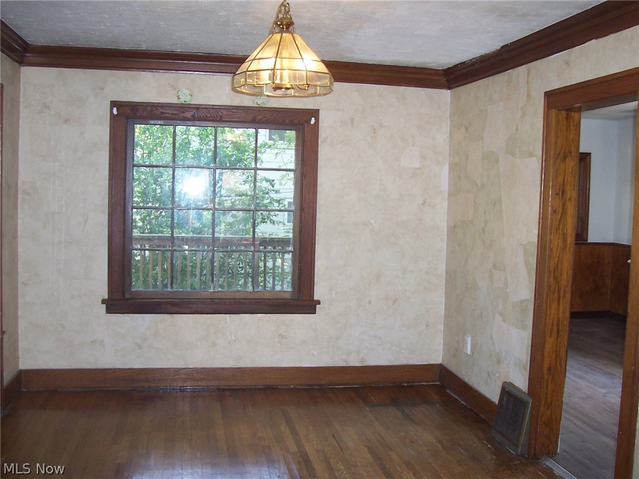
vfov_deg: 38.7
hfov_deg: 50.1
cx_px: 320
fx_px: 683
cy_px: 240
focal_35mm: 37
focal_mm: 5.6
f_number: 2.8
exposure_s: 1/60
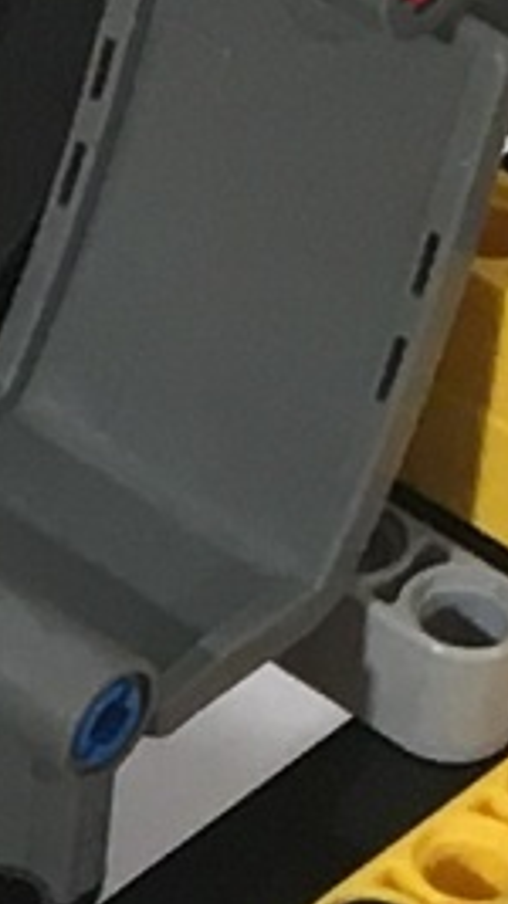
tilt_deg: -44.9
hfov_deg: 3.6
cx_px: -664
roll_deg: -5.5
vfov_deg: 6.3
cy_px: 1718
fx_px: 8006
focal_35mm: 334
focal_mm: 4.15
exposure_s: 1/40
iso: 25
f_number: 2.2
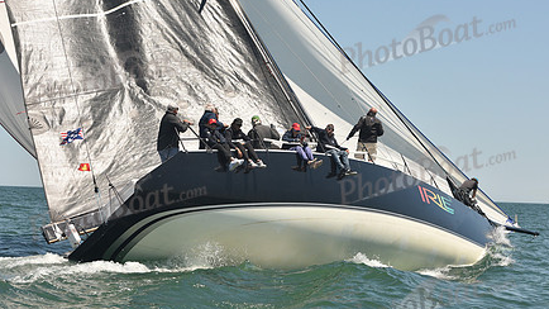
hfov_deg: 21.8
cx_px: 273
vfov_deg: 12.3
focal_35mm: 98
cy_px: 125
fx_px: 1426
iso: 250
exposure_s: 1/800
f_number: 5.6
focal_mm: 70
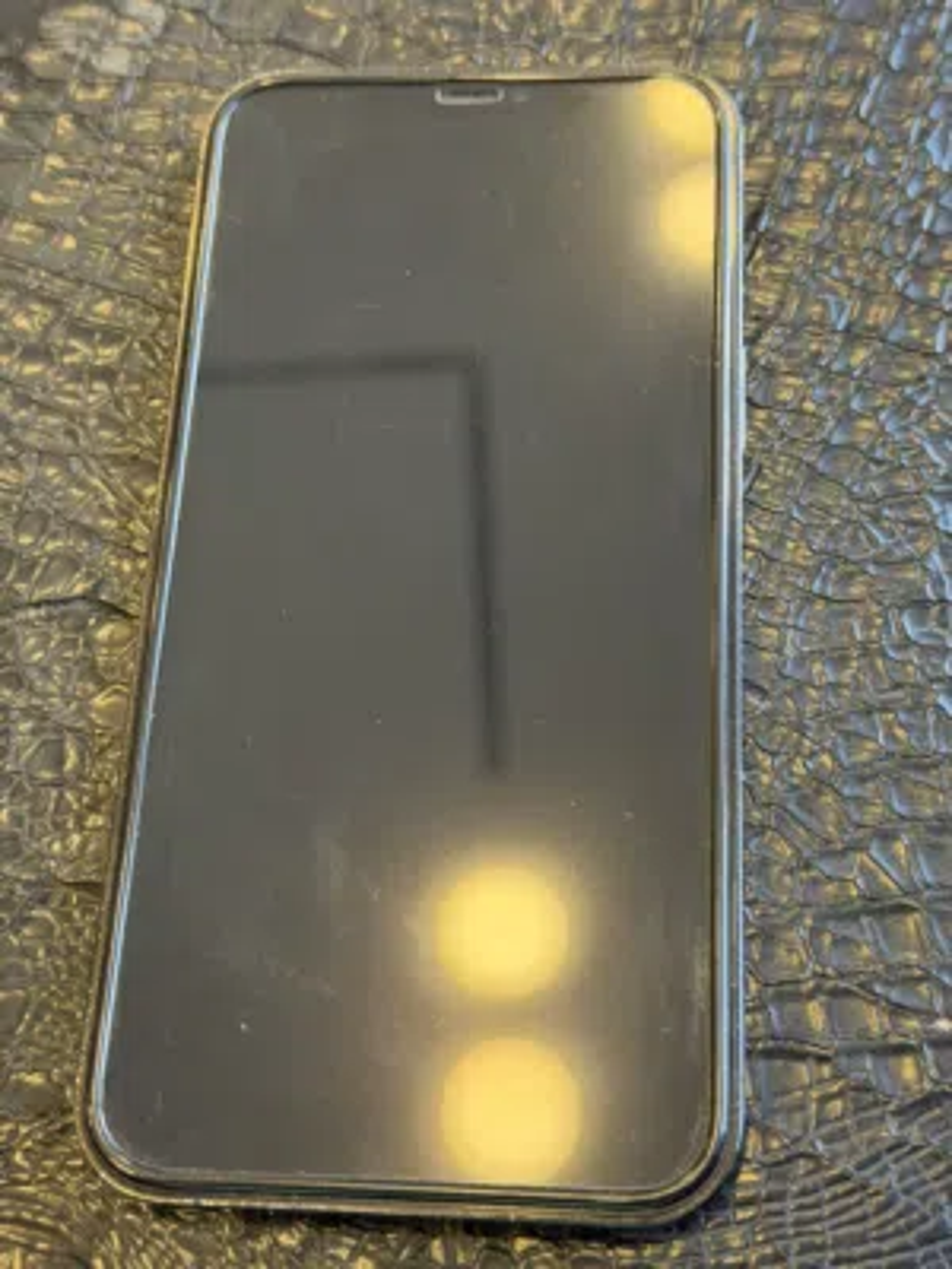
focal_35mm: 48
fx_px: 1760
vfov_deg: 39.7
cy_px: 634
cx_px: 476
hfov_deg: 30.3
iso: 250
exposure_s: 1/100
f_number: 1.78
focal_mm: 6.76
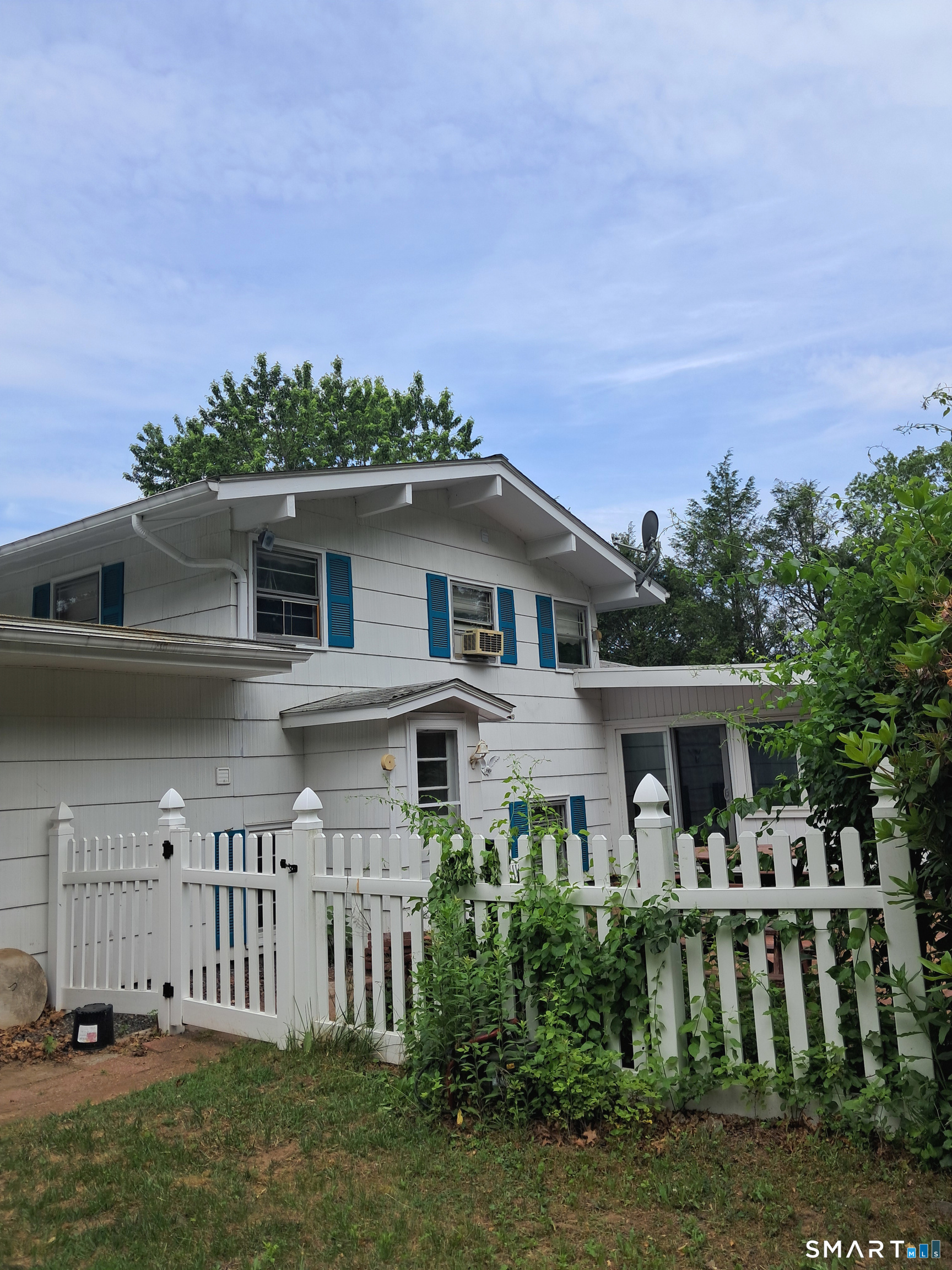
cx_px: 476
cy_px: 635
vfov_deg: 65.3
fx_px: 990
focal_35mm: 27
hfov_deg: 51.4
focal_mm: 4
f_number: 1.8
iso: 50
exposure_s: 1/549
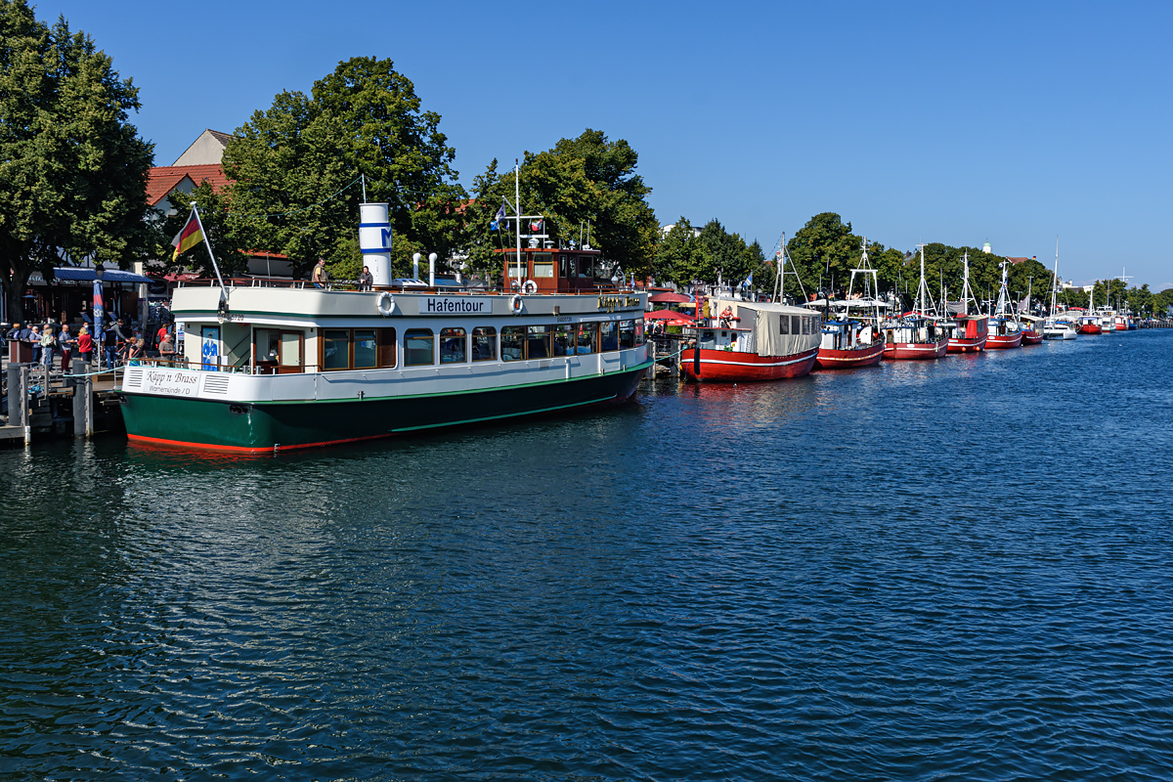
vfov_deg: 43.6
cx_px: 586
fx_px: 977
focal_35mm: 30
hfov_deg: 61.9
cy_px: 391
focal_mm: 20
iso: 200
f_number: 9
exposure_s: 1/1000
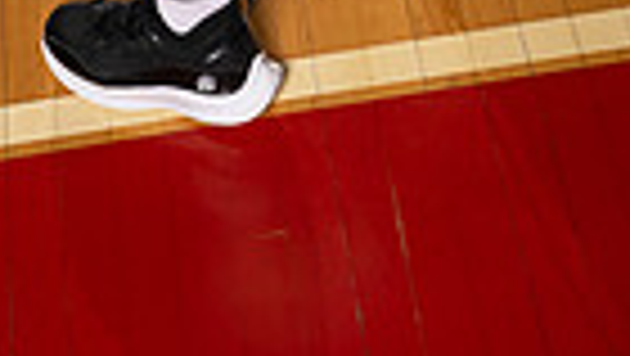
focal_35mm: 138
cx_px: 130
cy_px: -640
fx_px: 2307
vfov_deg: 7.8
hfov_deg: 15.5
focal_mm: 41
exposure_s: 1/250
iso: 400
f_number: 9
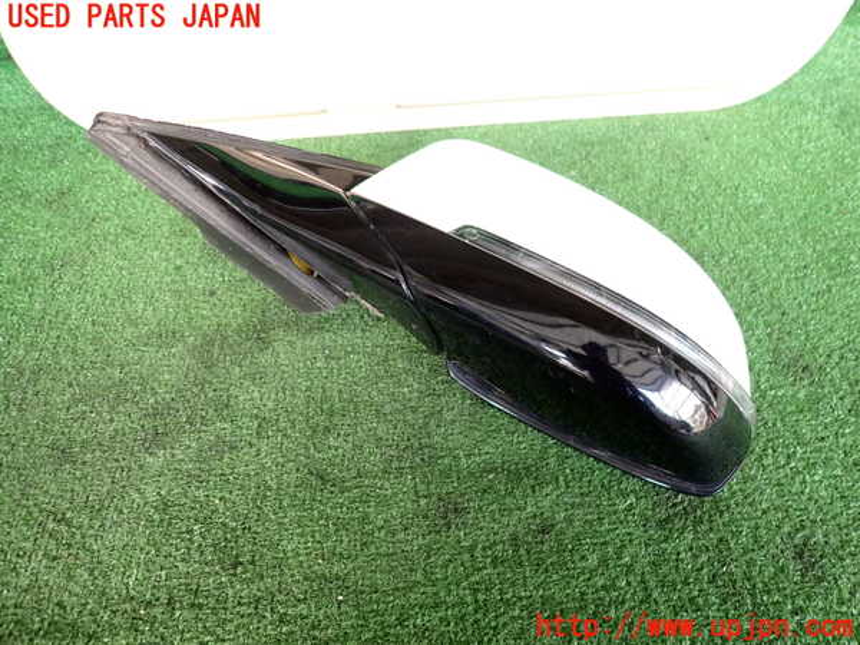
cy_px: 322
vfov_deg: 54.9
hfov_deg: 69.4
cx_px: 430
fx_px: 621
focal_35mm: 25
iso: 200
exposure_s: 1/60
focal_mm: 4.5
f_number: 2
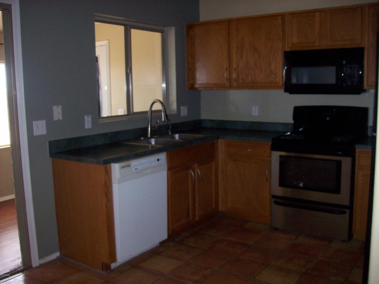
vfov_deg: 39.6
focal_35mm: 36
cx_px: 190
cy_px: 142
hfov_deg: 51.4
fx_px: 394
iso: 80
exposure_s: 1/64
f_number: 2.7
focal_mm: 6
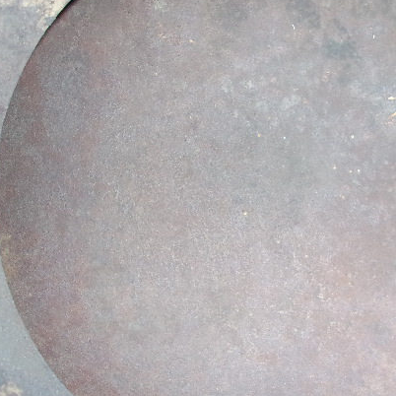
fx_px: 492
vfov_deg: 43.8
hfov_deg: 42.6
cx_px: 294
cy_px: 208
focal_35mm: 38
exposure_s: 1/34
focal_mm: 4.9
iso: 200
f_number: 3
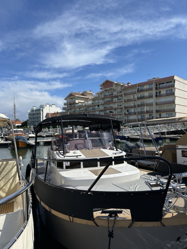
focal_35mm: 26
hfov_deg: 53.1
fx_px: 187
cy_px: 124
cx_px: 94
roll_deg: +0.7
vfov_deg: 67.3
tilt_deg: +0.5
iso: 50
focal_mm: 5.7
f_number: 1.5
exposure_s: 1/5587
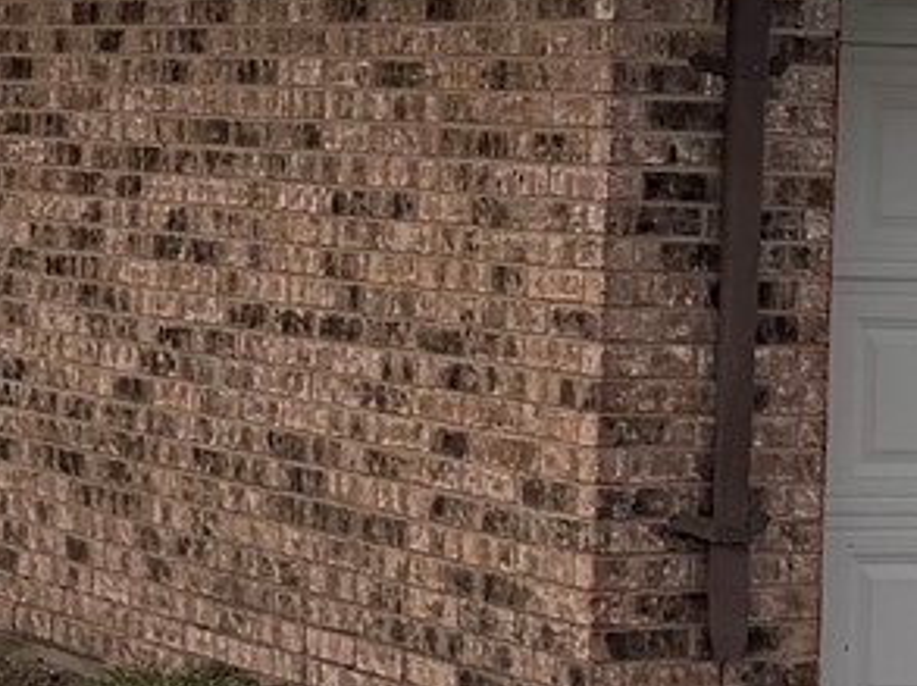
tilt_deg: +1.8
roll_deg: -0.8
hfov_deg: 11.7
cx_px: 131
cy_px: 3
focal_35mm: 168
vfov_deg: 8.8
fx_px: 4445
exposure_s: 1/6711
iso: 80
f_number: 1.78
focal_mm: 6.76
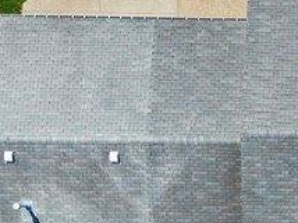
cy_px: 139
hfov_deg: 16.4
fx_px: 989
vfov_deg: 12.8
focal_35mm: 115
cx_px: 356
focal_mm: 8.67
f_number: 1.8
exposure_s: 1/4000
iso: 150
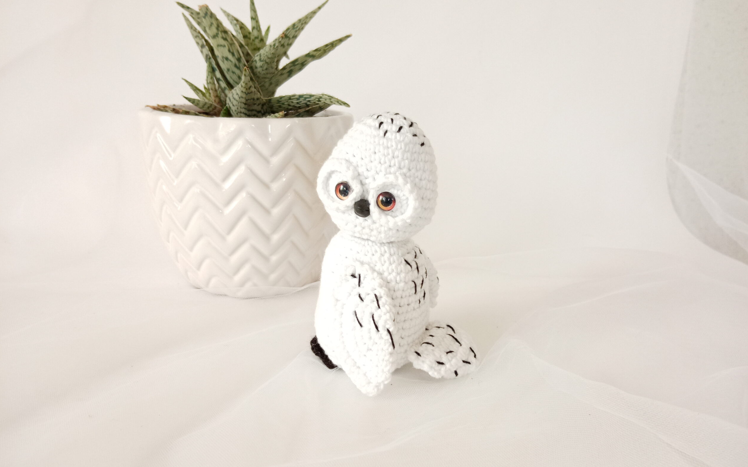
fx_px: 571
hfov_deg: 66.5
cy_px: 254
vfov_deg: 44.5
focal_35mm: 28
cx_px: 377
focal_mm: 3.62
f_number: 1.8
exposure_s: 1/33.3
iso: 160
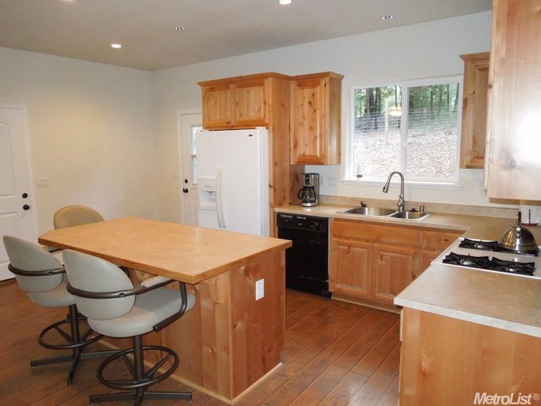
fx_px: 391
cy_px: 203
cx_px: 270
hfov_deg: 69.4
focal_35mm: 25
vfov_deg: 54.9
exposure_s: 1/30
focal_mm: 4.5
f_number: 3.3
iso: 640
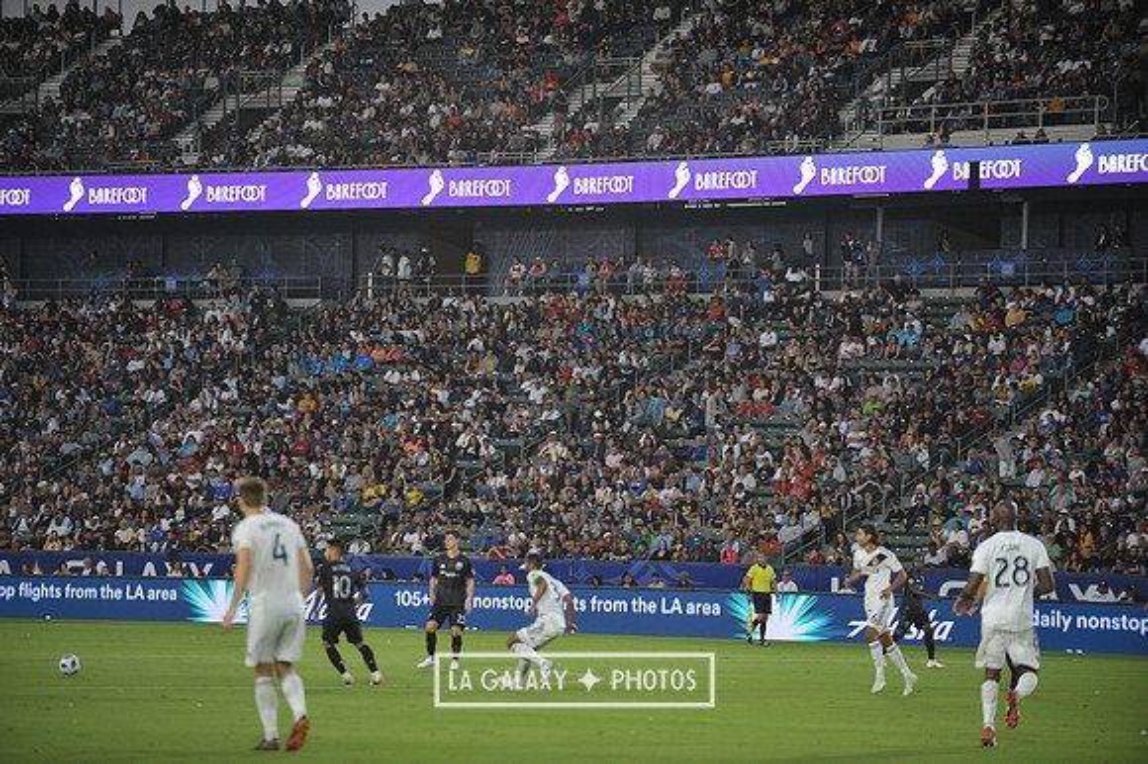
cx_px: 574
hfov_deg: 14.7
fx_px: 4462
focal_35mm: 140
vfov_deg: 9.8
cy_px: 382
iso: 1250
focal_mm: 140
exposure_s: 1/1000
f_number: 2.8
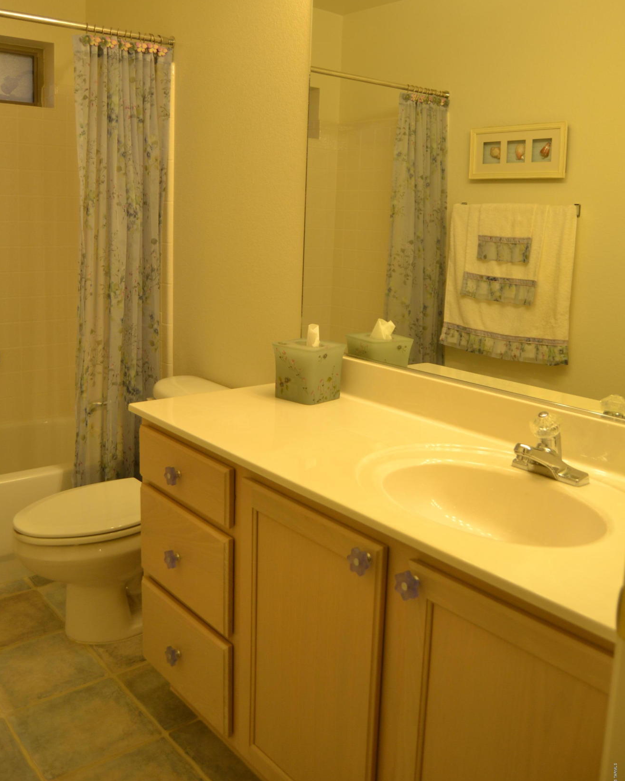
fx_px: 717
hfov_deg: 47.1
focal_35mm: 31
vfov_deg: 56.8
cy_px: 315
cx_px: 317
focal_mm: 18
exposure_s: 1/100
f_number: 4
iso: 400
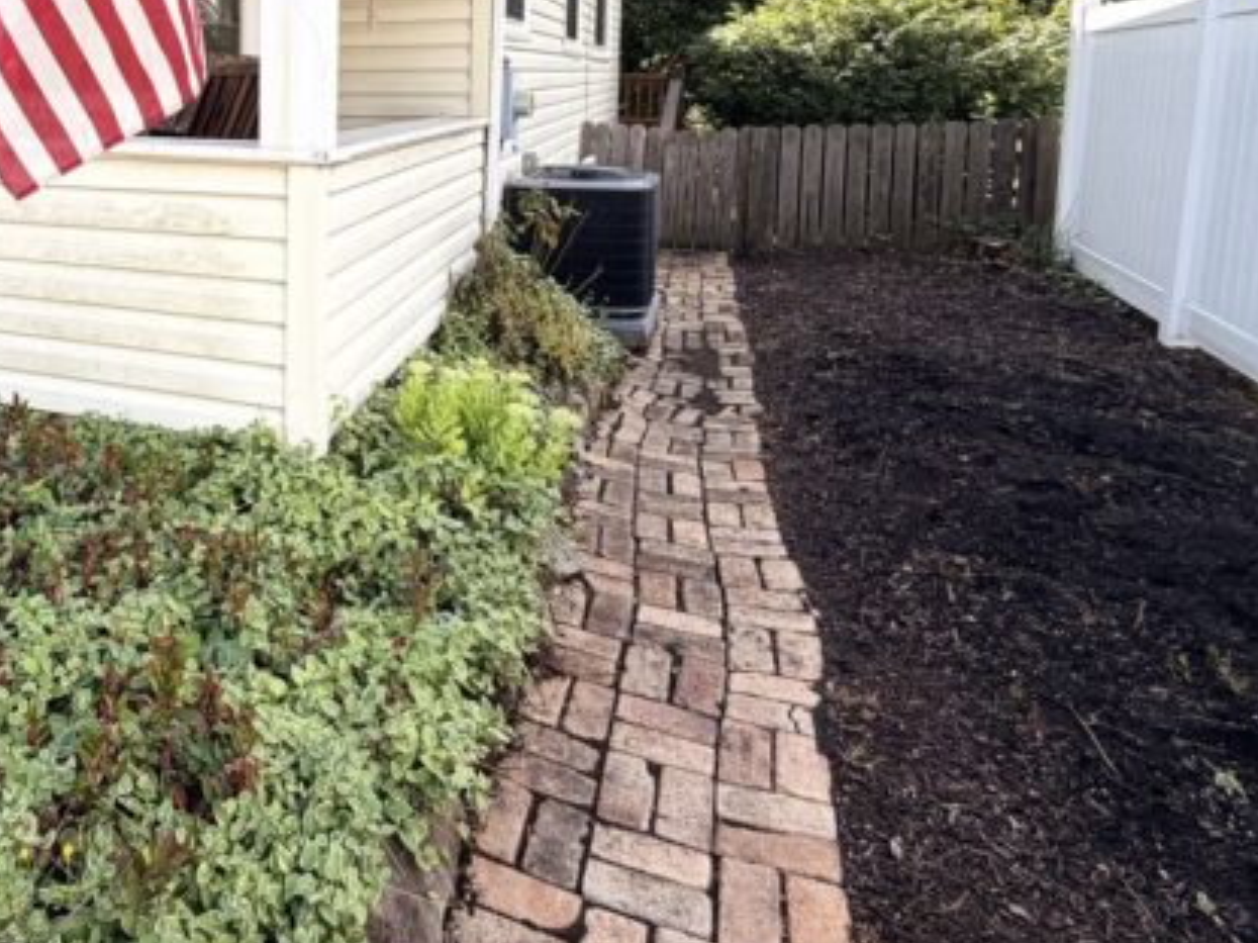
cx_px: 270
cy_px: 188
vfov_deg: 48.4
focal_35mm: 27
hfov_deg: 60.6
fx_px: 981
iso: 50
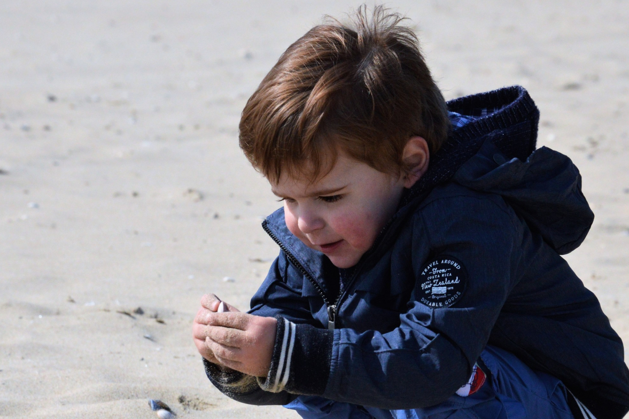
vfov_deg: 5.7
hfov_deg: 8.6
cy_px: 245
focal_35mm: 241
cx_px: 357
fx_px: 4205
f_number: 9
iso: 800
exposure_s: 1/4000
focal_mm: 105
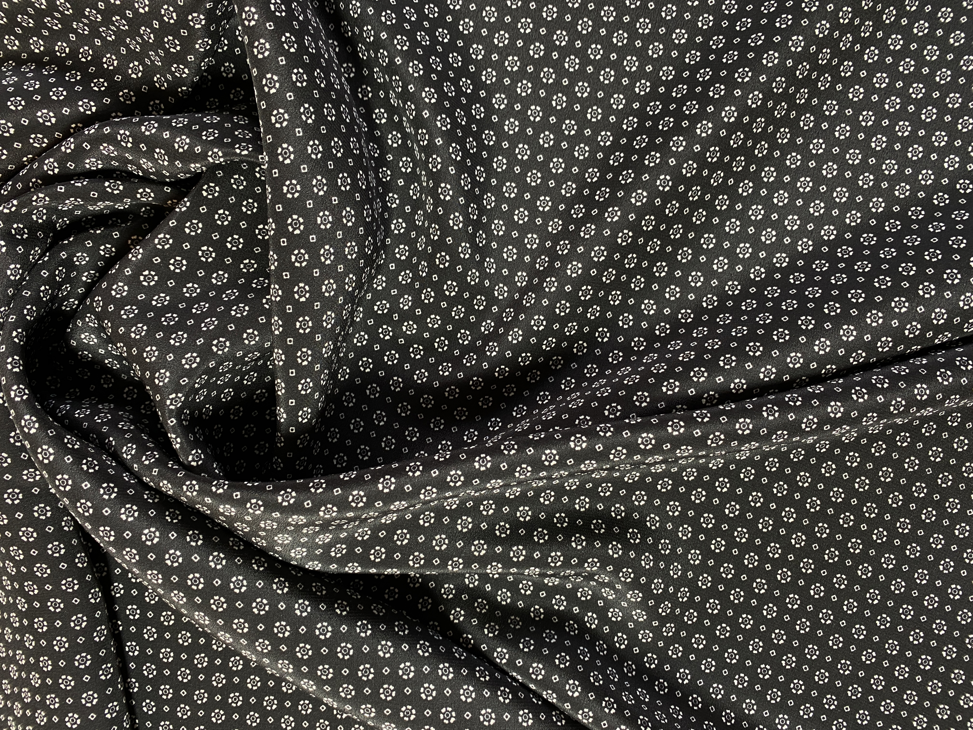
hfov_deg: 67.3
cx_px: 486
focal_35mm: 26
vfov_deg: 53.1
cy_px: 365
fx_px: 731
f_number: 1.8
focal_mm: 4.25
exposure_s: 1/50
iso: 80
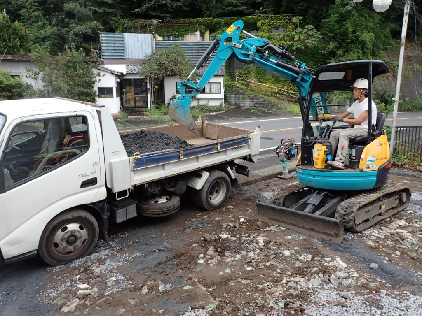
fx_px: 305
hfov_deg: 69.4
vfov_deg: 54.9
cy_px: 158
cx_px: 211
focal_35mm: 25
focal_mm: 4.5
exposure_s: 1/250
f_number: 2.8
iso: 100
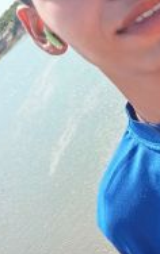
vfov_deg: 29.9
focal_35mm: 66
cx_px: 96
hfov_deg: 19.7
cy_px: 32
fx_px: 459
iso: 50
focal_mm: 2.78
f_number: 2
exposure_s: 1/493
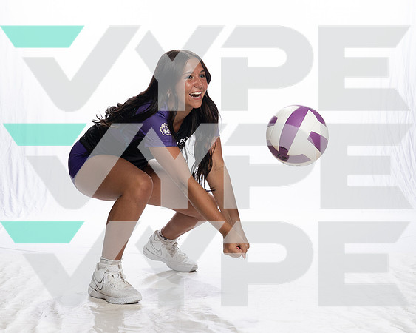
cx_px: 182
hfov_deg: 25.5
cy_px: 119
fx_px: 917
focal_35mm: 74
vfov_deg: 20.5
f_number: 8
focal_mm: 45
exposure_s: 1/250
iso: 800
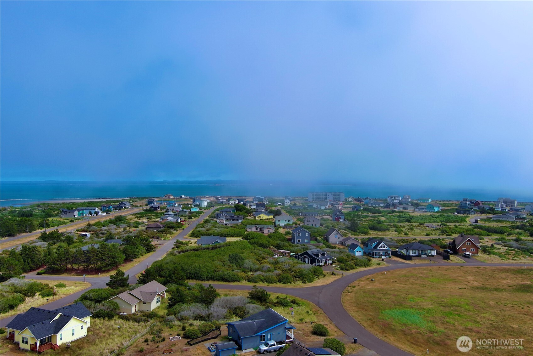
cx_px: 266
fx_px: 429
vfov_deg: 45.0
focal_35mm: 29
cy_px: 178
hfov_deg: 63.7
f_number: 2.8
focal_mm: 10.57
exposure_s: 1/2128
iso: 100
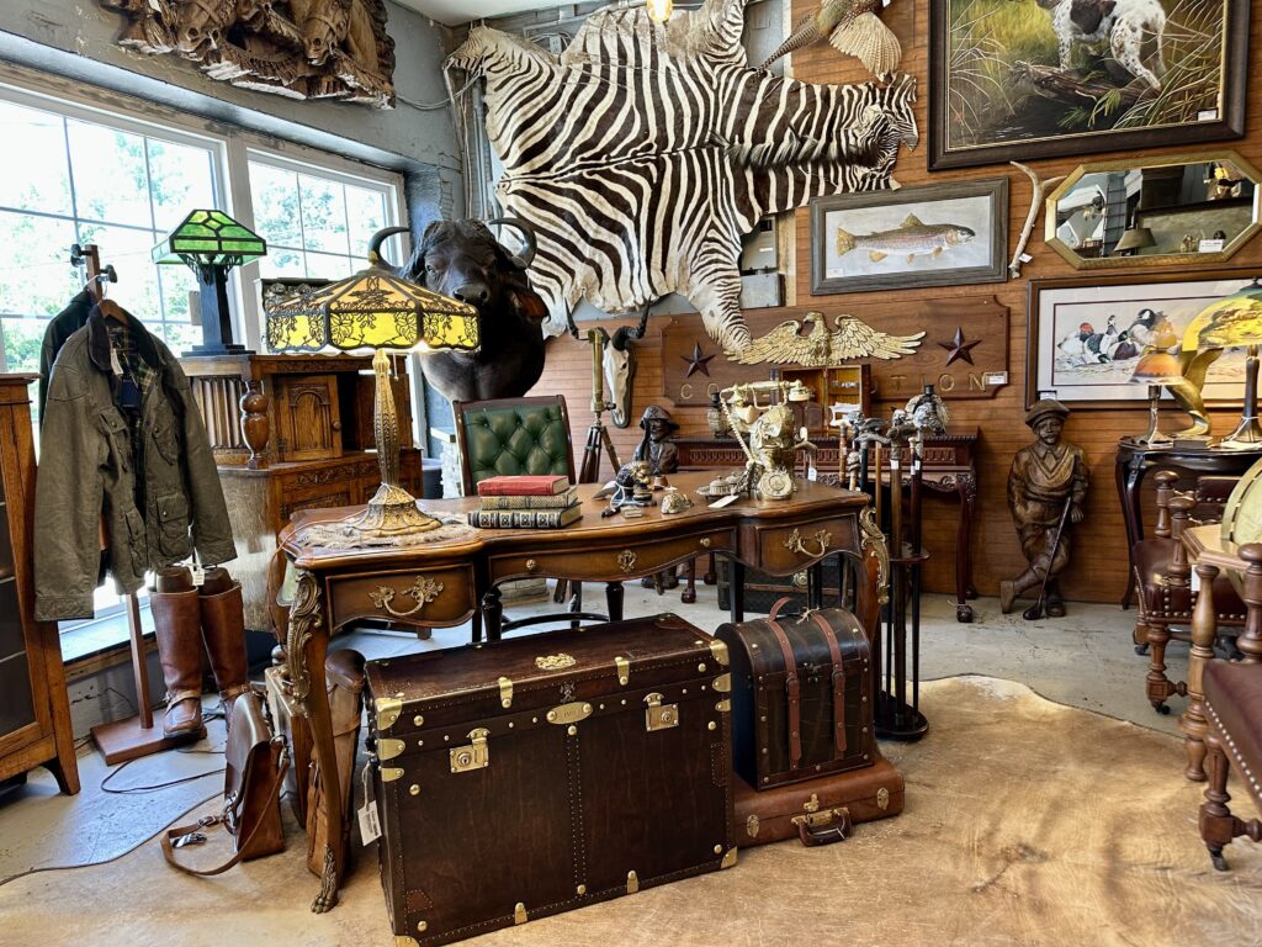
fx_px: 875
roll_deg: +3.0
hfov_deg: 71.6
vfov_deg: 56.8
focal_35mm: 24
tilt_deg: -6.9
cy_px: 474
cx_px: 631
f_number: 1.78
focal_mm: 6.86
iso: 125
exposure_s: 1/60
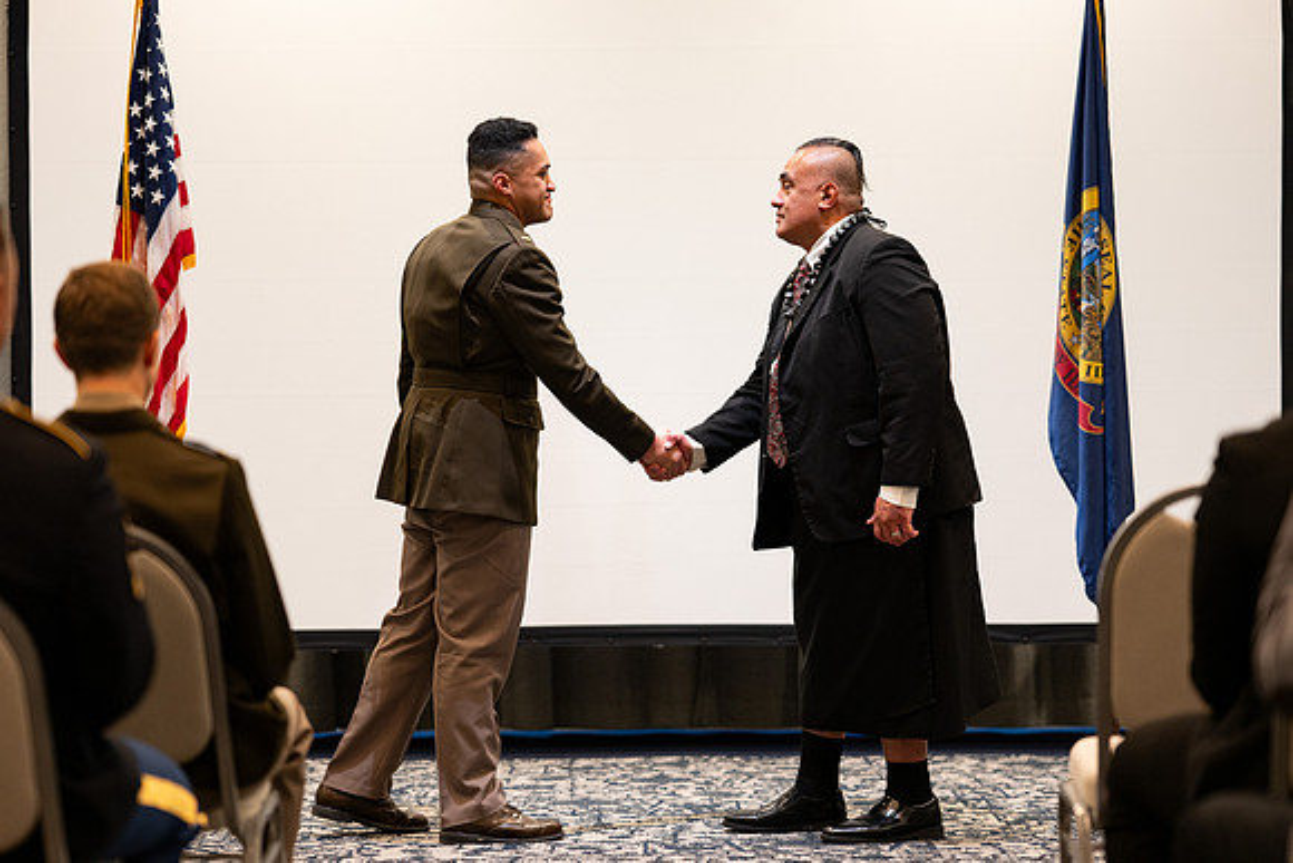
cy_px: 432
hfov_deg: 23.9
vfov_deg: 16.1
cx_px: 646
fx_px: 3053
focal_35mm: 85
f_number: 1.8
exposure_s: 1/125
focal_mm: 85
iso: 640
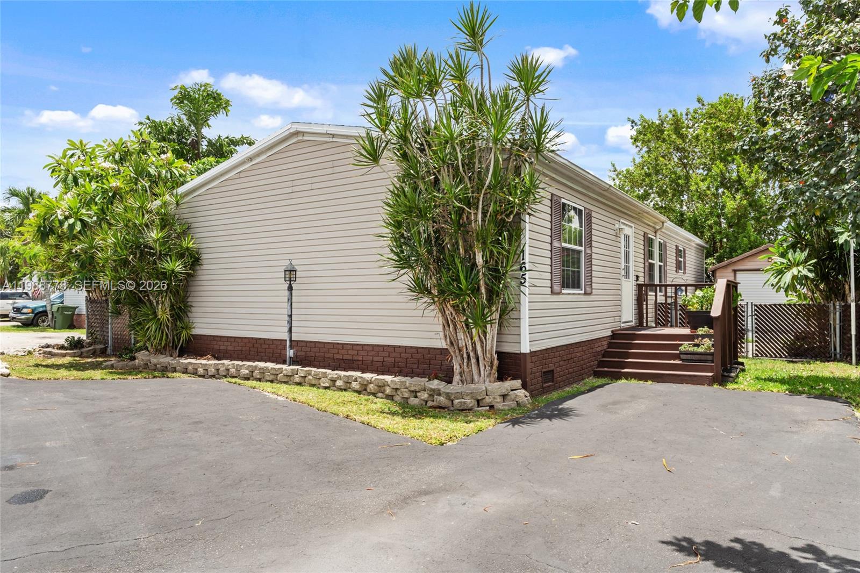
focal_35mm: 24
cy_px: 286
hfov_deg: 74.9
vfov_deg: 54.1
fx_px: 561
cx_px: 430
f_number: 14
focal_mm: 23.5
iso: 250
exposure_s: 1/200
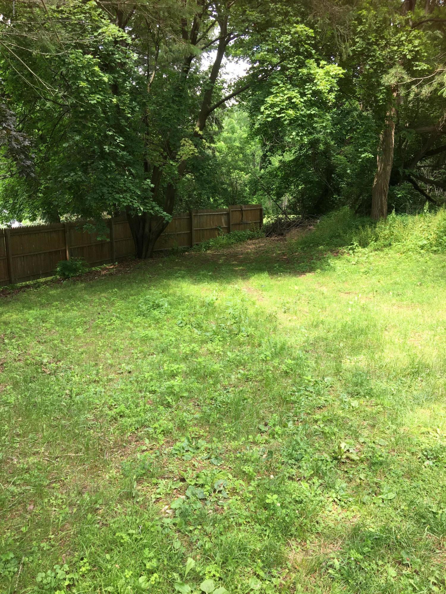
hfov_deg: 48.2
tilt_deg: -14.2
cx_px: 223
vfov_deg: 61.7
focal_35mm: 29
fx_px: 498
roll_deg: +0.9
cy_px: 297
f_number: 2.2
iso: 32
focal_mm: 4.15
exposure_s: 1/120
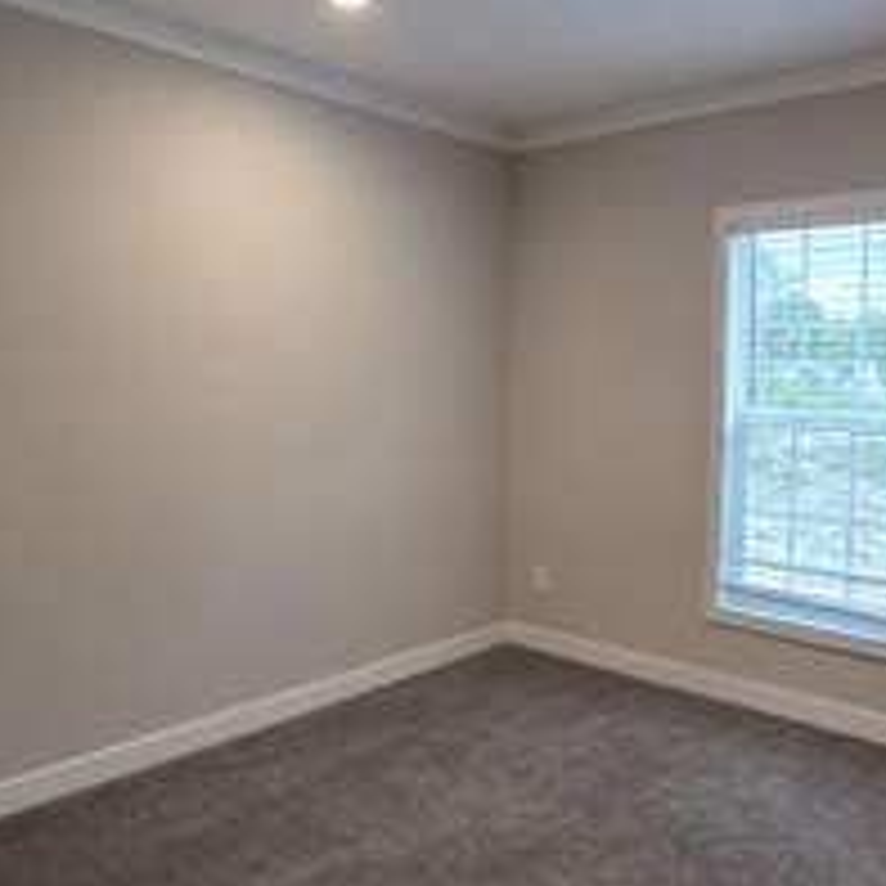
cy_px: 439
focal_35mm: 28
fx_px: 811
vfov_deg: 57.3
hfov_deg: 56.5
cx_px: 562
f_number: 2.2
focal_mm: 2.2
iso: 250
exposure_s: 1/60
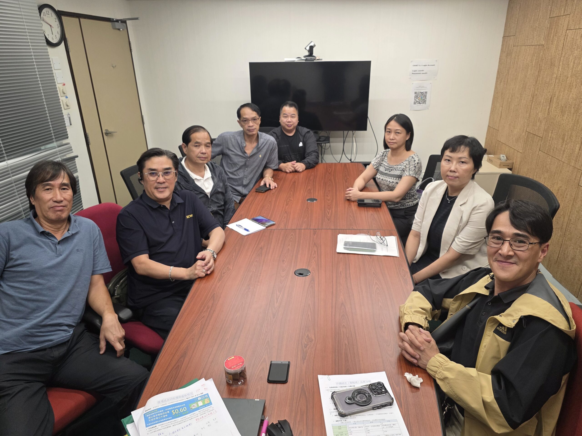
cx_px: 291
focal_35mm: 23
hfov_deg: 73.9
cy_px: 218
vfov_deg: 58.9
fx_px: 387
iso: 200
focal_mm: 6.3
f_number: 1.7
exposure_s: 1/100
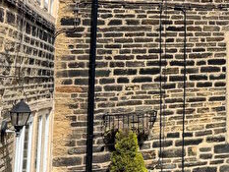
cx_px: 322
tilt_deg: +8.1
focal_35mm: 72
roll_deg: +0.3
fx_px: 477
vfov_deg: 20.0
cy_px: 12
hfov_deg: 23.0
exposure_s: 1/5348
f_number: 1.78
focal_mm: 6.76
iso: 80
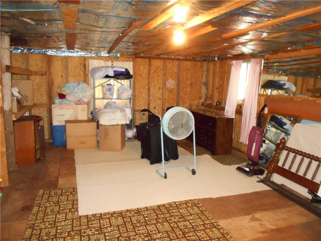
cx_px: 160
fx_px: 241
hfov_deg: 67.3
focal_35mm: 26
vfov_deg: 53.1
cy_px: 120
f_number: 3.2
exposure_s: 1/25
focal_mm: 4.6
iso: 1000
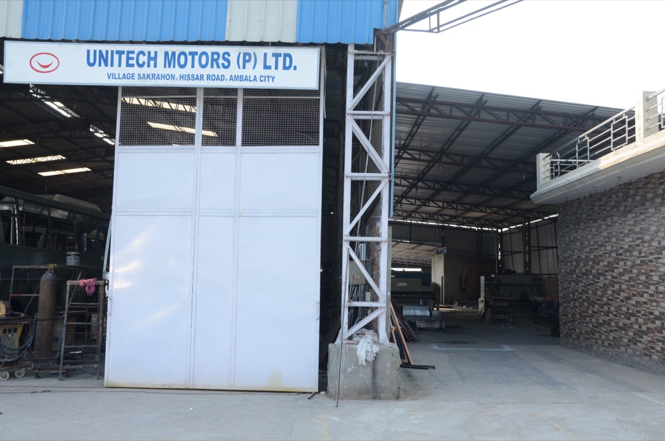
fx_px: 608
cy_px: 220
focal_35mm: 33
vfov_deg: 39.8
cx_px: 332
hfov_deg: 57.3
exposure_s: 1/125
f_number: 6.3
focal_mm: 22
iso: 250
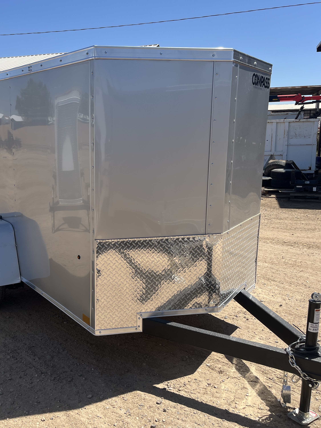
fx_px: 433
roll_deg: +1.0
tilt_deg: -10.8
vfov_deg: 52.6
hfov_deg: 40.0
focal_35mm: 35
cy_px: 215
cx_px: 96
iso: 50
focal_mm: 5.1
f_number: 1.6
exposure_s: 1/3521
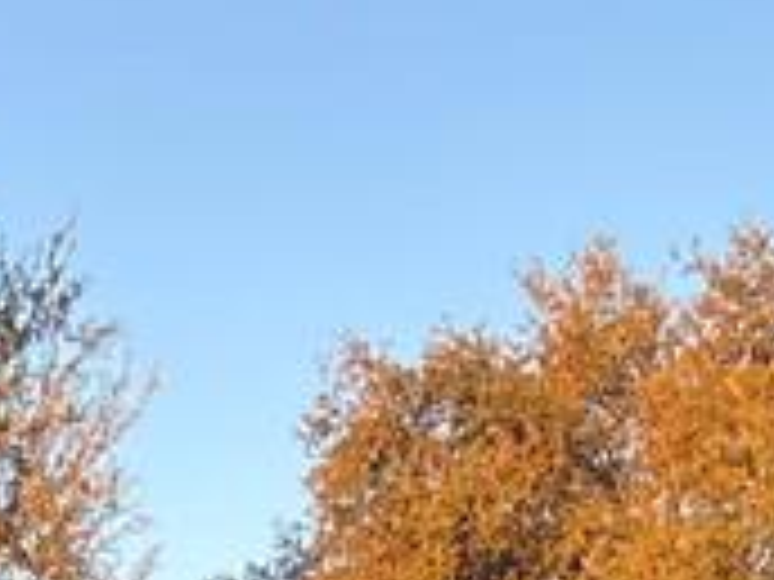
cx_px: 225
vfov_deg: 8.6
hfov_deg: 12.7
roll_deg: +0.7
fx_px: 3466
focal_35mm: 155
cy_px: 1475
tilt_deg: -1.9
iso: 40
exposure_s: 1/164
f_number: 1.5
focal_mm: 5.7
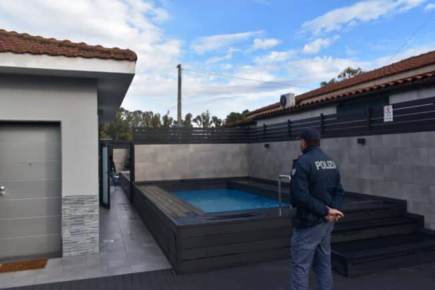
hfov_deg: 67.4
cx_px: 218
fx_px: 326
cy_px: 145
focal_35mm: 27
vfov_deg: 47.9
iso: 400
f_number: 10
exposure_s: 1/320
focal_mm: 18
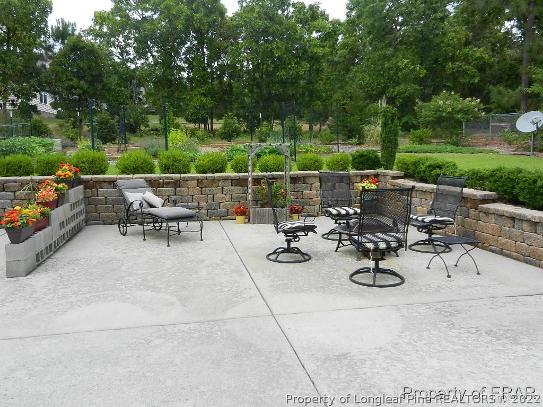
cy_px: 204
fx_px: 455
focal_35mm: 29
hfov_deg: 61.7
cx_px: 272
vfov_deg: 48.2
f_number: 3.6
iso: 160
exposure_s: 1/640
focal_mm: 5.1
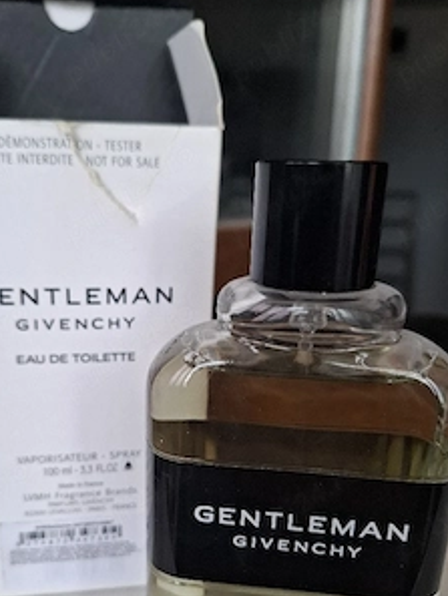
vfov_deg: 57.6
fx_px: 535
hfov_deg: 44.8
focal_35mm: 31
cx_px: 151
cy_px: 371
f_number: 1.8
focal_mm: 5.54
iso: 50
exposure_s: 1/100
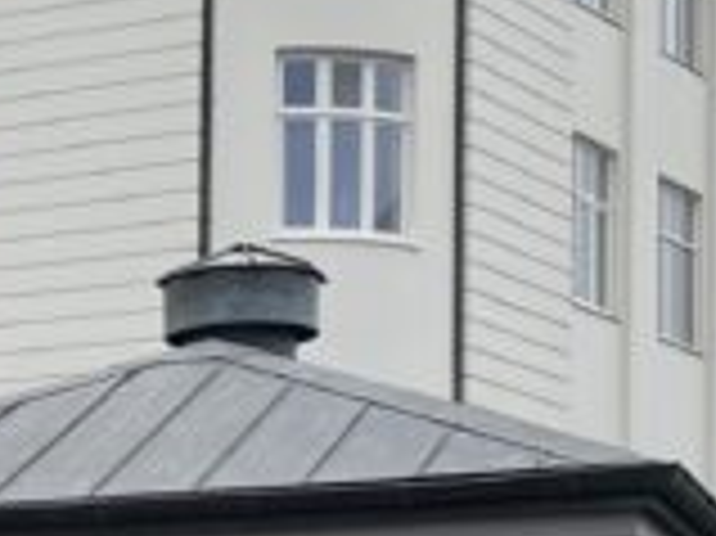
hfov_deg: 14.1
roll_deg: -0.6
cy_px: 491
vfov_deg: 11.2
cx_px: -342
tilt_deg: +7.8
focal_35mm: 131
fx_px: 2708
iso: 32
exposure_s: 1/428
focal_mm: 4.2
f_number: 1.6
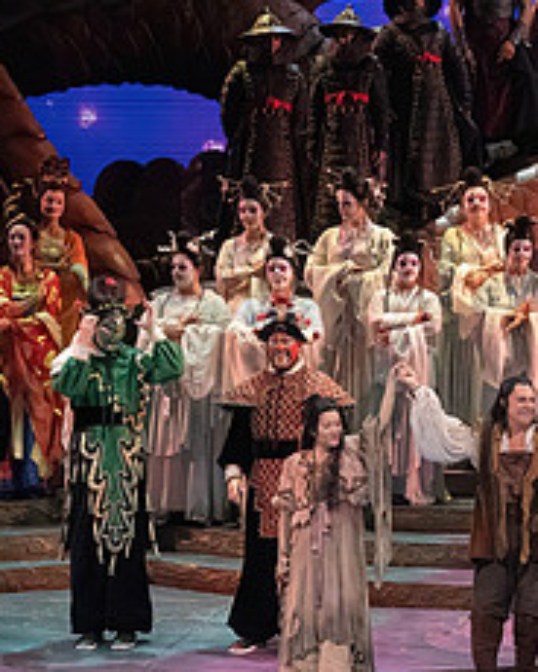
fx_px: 4757
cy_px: 285
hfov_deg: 6.4
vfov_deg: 8.1
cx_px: 664
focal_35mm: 239
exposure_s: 1/1000
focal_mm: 101
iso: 20000
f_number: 10
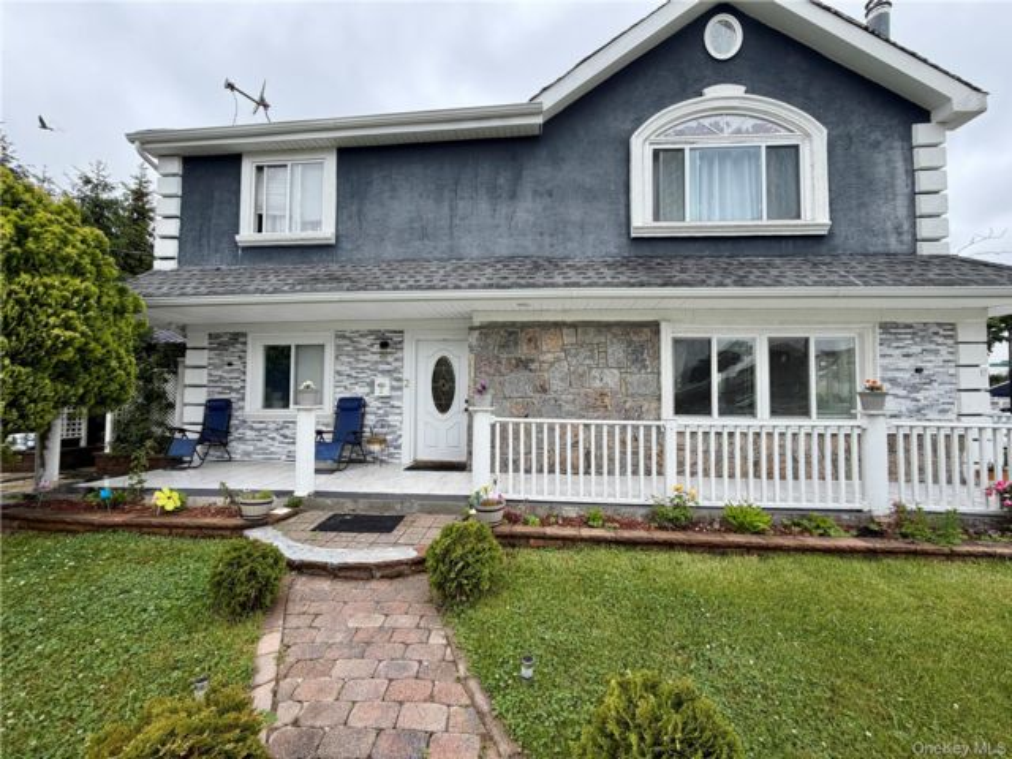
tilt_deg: +2.9
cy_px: 380
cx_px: 506
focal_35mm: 14
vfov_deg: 85.7
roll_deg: -0.1
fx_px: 409
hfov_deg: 102.1
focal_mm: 2.22
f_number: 2.2
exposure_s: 1/502
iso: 50
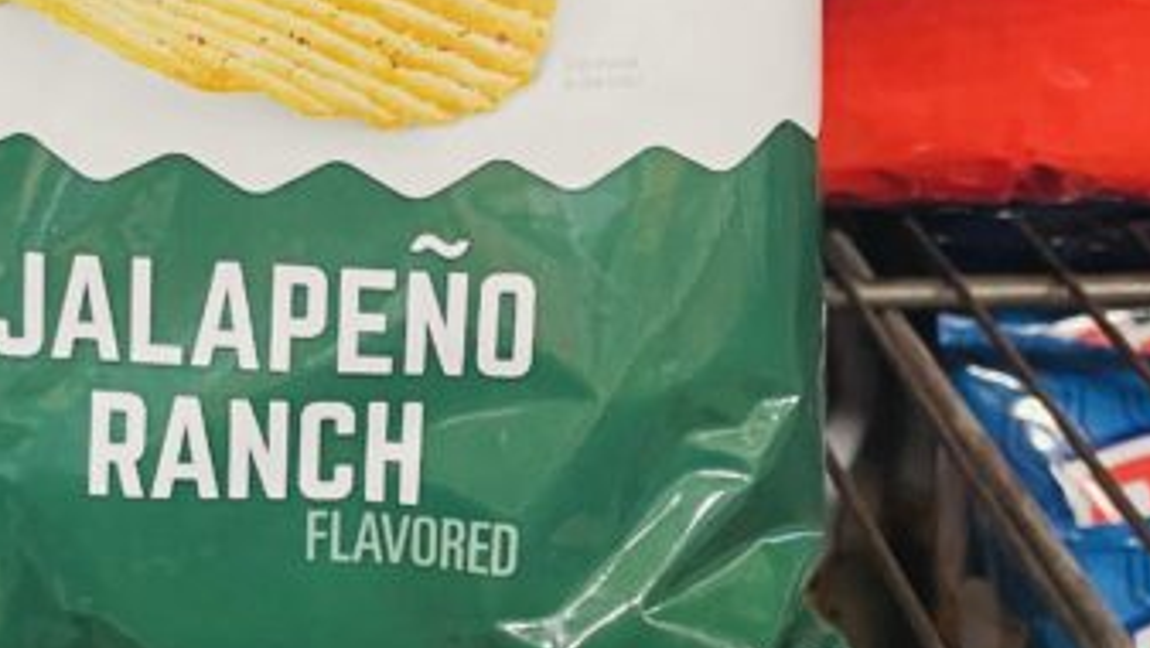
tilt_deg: -26.0
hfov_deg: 24.4
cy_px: 283
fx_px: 2624
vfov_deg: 14.1
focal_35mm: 86
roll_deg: -0.4
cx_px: 256
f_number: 1.6
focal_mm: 4.2
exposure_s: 1/60
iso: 125
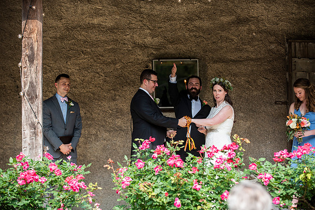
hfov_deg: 19.5
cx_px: 158
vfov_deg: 13.0
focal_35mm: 105
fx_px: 919
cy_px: 105
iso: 400
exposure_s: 1/800
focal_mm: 105
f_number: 3.5
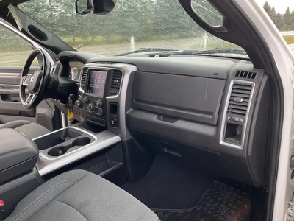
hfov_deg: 61.7
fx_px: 246
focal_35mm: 29
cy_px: 110
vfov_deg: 48.2
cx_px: 147
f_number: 1.8
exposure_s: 1/62
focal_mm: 3
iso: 64
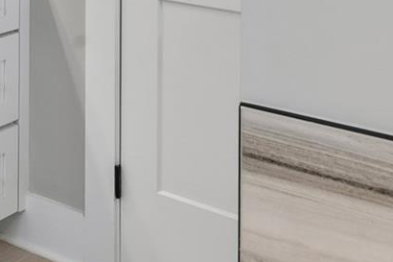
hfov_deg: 20.9
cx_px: -218
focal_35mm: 80
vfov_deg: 15.2
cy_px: -176
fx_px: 878
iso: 400
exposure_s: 1/6
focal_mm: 16.1
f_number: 13
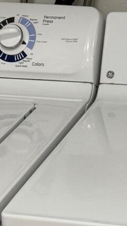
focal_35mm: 124
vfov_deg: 17.2
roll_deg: +2.3
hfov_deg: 9.8
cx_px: 92
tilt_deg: -24.5
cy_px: 157
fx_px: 743
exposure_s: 1/60
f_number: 1.78
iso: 200
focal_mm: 6.76
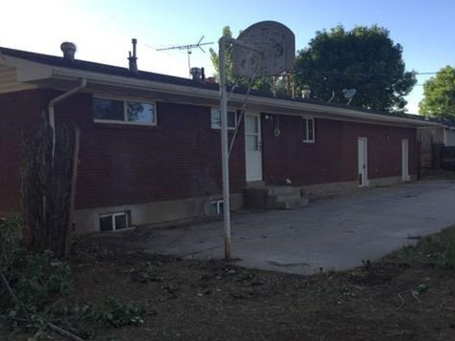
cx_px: 276
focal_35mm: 39
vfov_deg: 36.8
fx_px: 513
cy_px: 189
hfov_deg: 47.5
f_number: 2.2
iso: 32
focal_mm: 4.15
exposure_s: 1/573
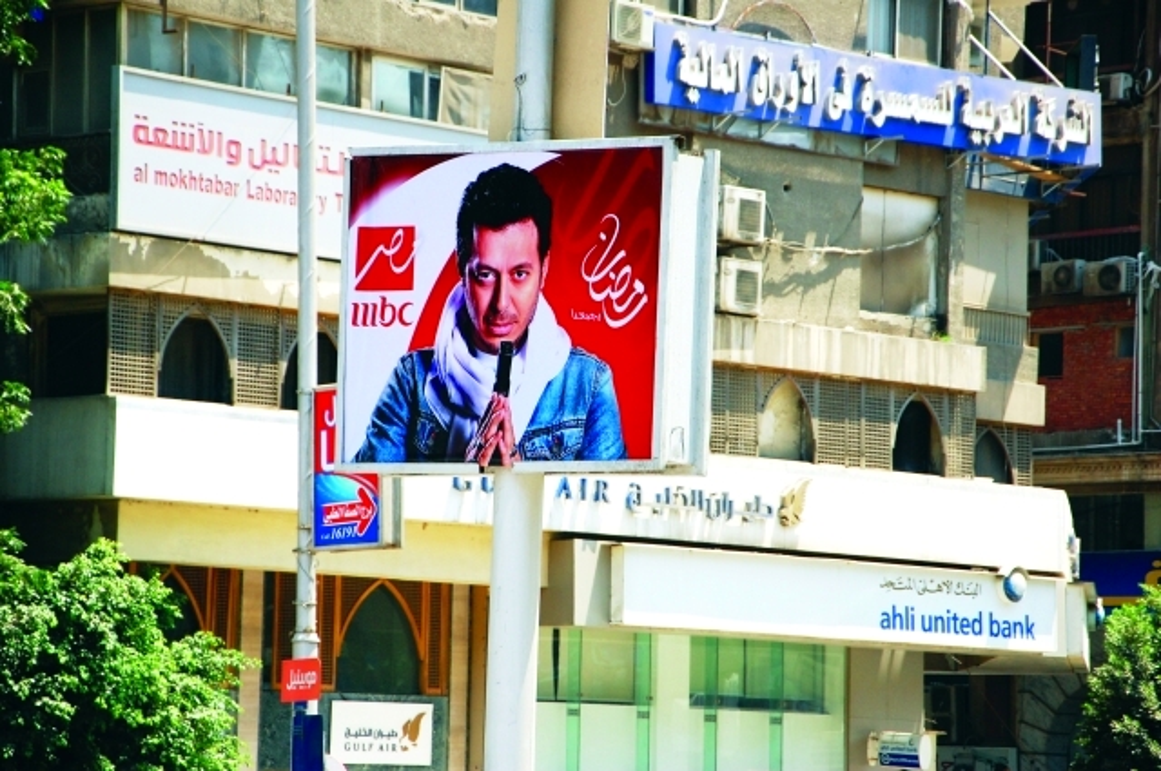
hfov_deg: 14.0
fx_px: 4735
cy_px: 386
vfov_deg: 9.3
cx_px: 580
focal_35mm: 147
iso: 400
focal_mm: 98
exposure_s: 1/640
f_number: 6.3
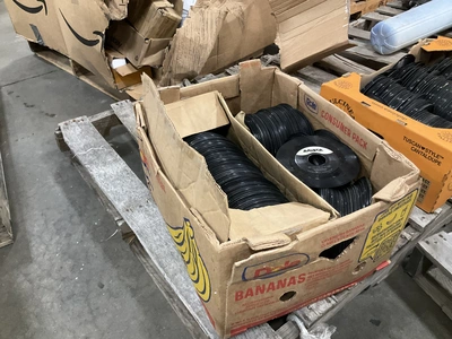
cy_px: 170
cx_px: 226
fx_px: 379
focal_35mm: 29
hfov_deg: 61.7
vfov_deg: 48.2
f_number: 1.8
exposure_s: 1/40
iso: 320
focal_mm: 3
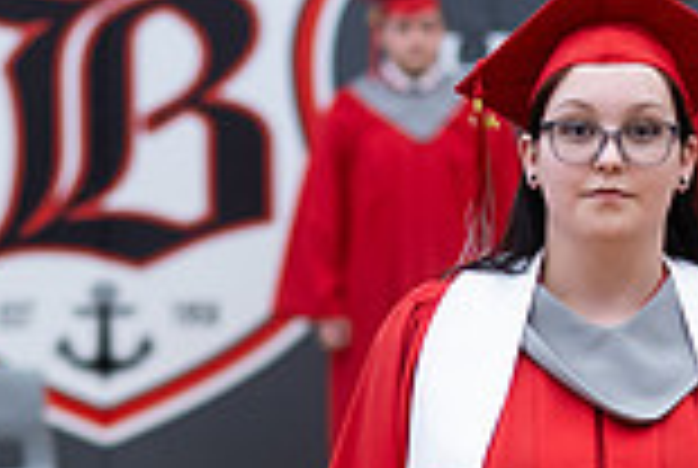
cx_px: 630
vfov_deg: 3.8
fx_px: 7013
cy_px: 743
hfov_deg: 5.7
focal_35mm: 361
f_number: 2.8
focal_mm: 85
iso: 1000
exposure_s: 1/200
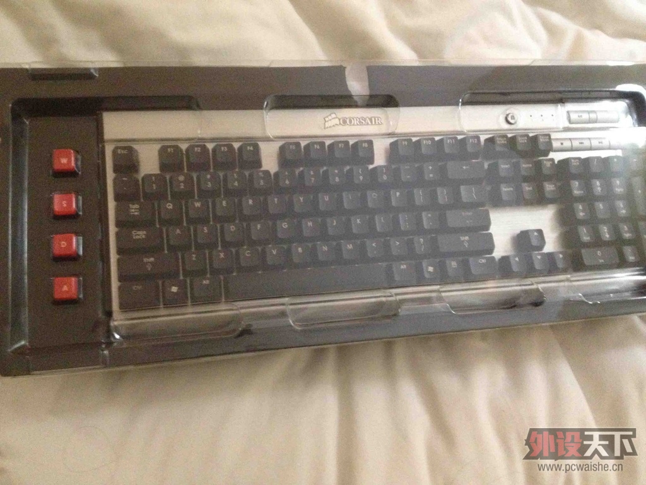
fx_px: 653
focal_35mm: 35
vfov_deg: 40.7
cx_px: 323
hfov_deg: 52.6
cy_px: 242
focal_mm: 4.28
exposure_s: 1/15
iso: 800
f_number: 2.4
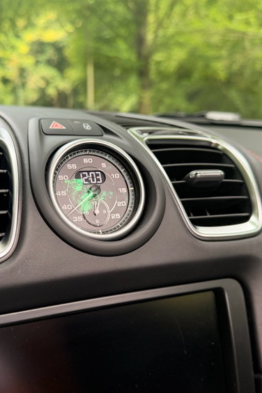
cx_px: 92
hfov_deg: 38.5
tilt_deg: -11.6
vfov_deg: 55.8
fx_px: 371
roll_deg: -0.8
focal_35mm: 34
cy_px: 194
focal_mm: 6.76
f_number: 1.78
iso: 160
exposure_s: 1/157
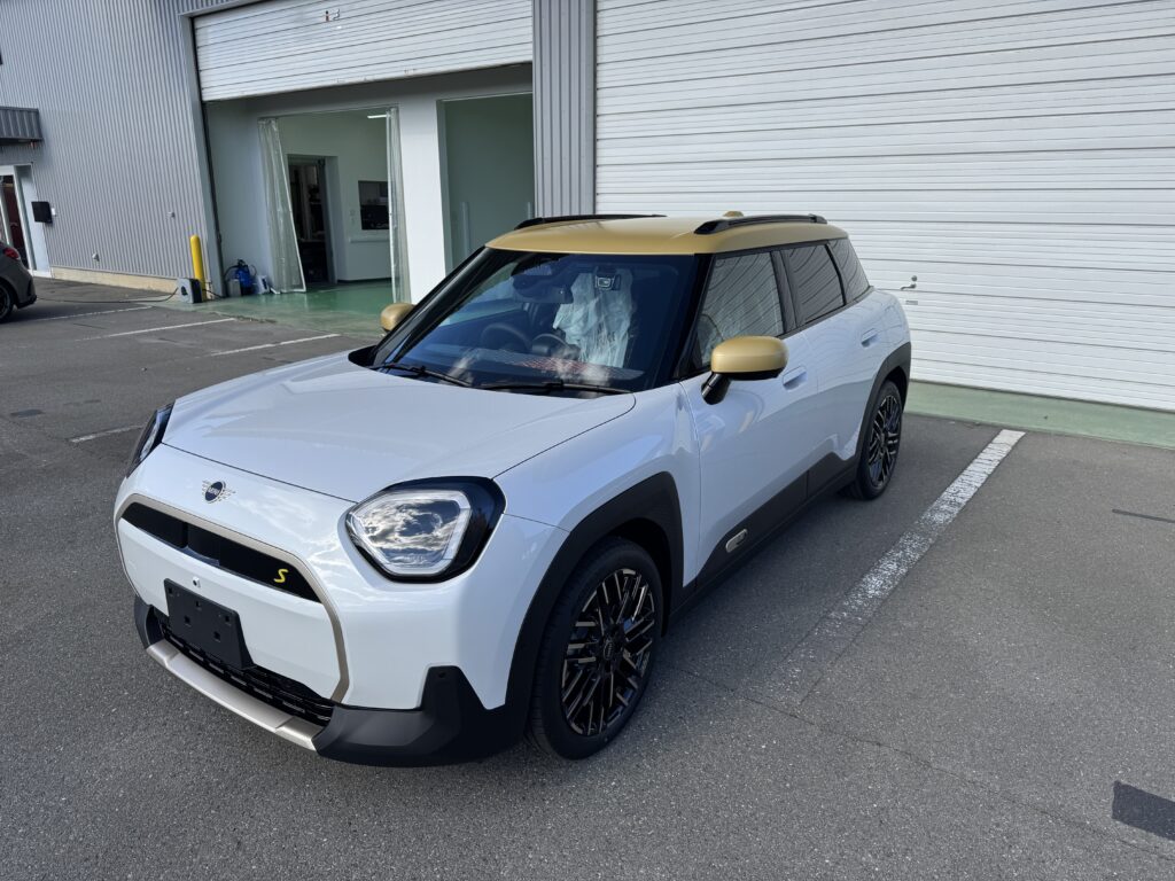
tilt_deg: -16.1
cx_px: 588
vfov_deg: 56.8
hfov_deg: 71.6
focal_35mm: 24
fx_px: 815
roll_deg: +0.8
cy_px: 440
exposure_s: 1/2252
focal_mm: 6.76
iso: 80
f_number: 1.78
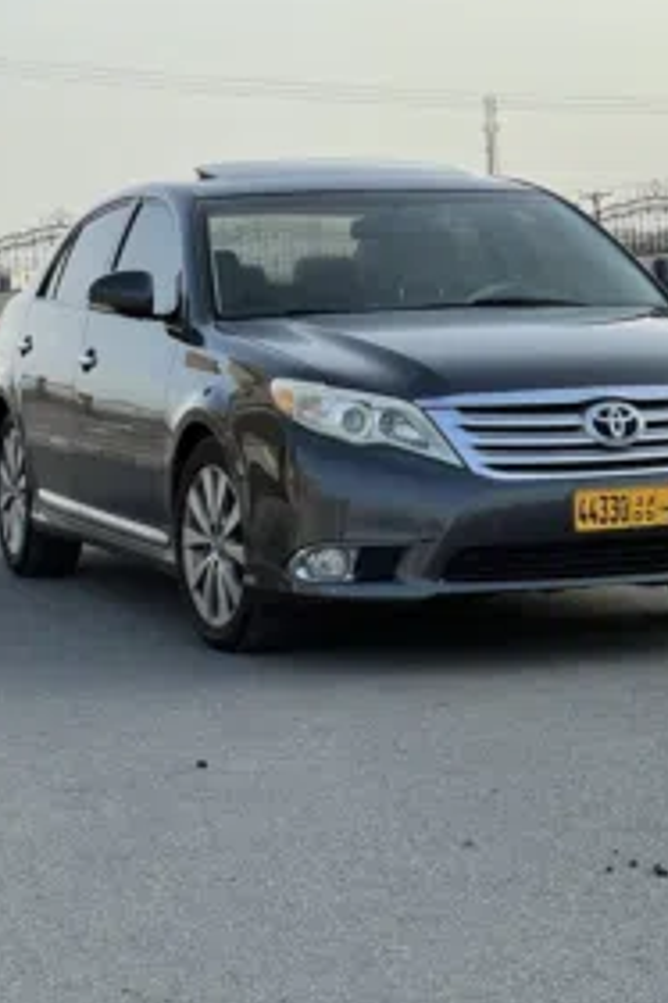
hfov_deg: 12.0
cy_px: 403
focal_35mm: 114
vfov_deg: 17.9
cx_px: 429
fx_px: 3177
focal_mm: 9
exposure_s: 1/321
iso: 32
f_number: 2.8
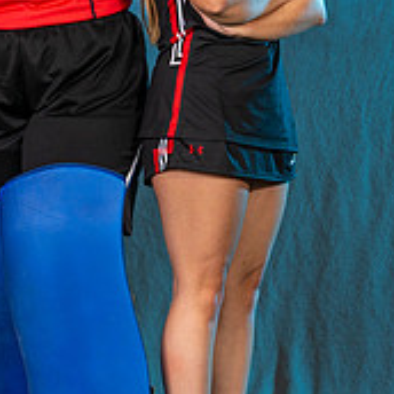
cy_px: 37
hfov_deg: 5.8
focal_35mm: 303
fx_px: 3902
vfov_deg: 5.8
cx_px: 20
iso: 80
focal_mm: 78
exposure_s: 1/125
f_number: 5.6
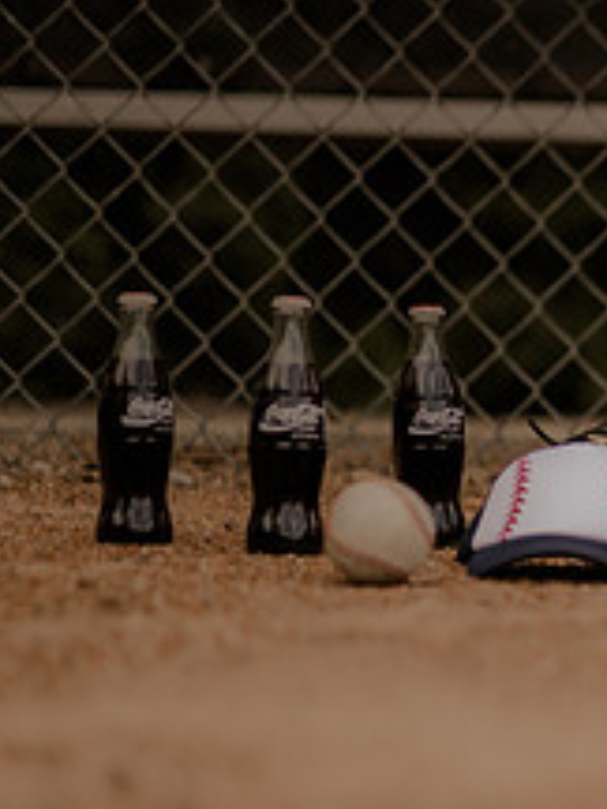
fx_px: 3180
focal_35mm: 136
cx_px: 951
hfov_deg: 10.5
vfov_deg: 14.5
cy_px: 443
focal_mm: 50
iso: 160
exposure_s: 1/4000
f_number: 3.2
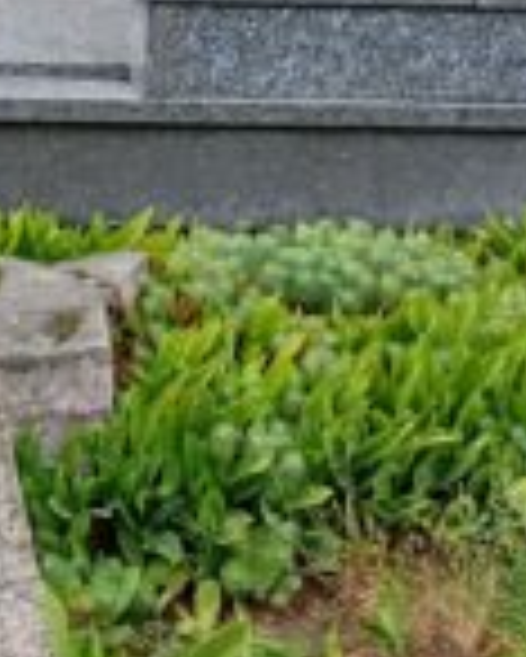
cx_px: -117
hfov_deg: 14.7
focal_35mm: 101
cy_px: 297
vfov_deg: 19.0
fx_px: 1963
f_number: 1.8
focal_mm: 3.98
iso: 92
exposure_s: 1/50
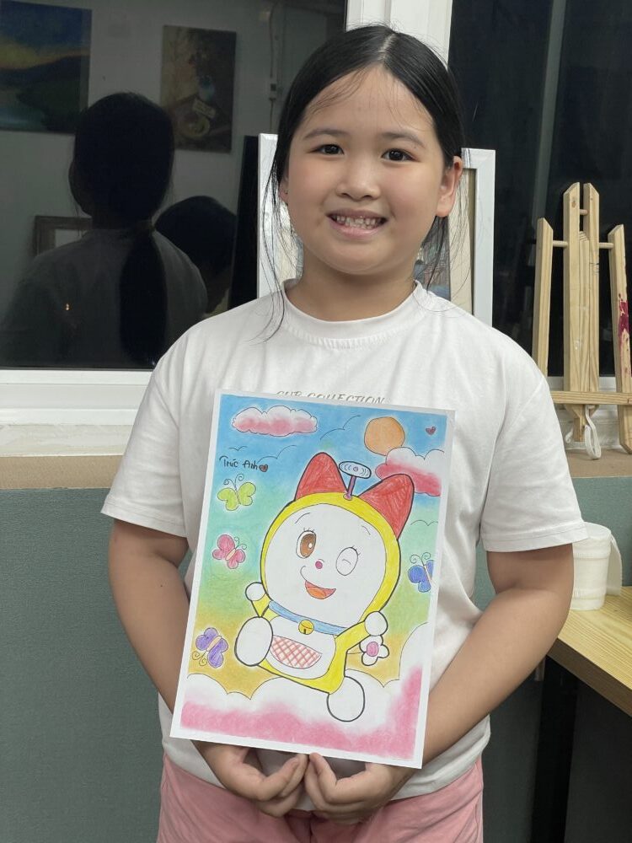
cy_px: 422
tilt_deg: -9.4
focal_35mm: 52
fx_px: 1266
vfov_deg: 36.8
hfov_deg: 28.0
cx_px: 316
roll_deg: -3.8
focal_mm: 6
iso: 40
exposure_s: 1/100
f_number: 2
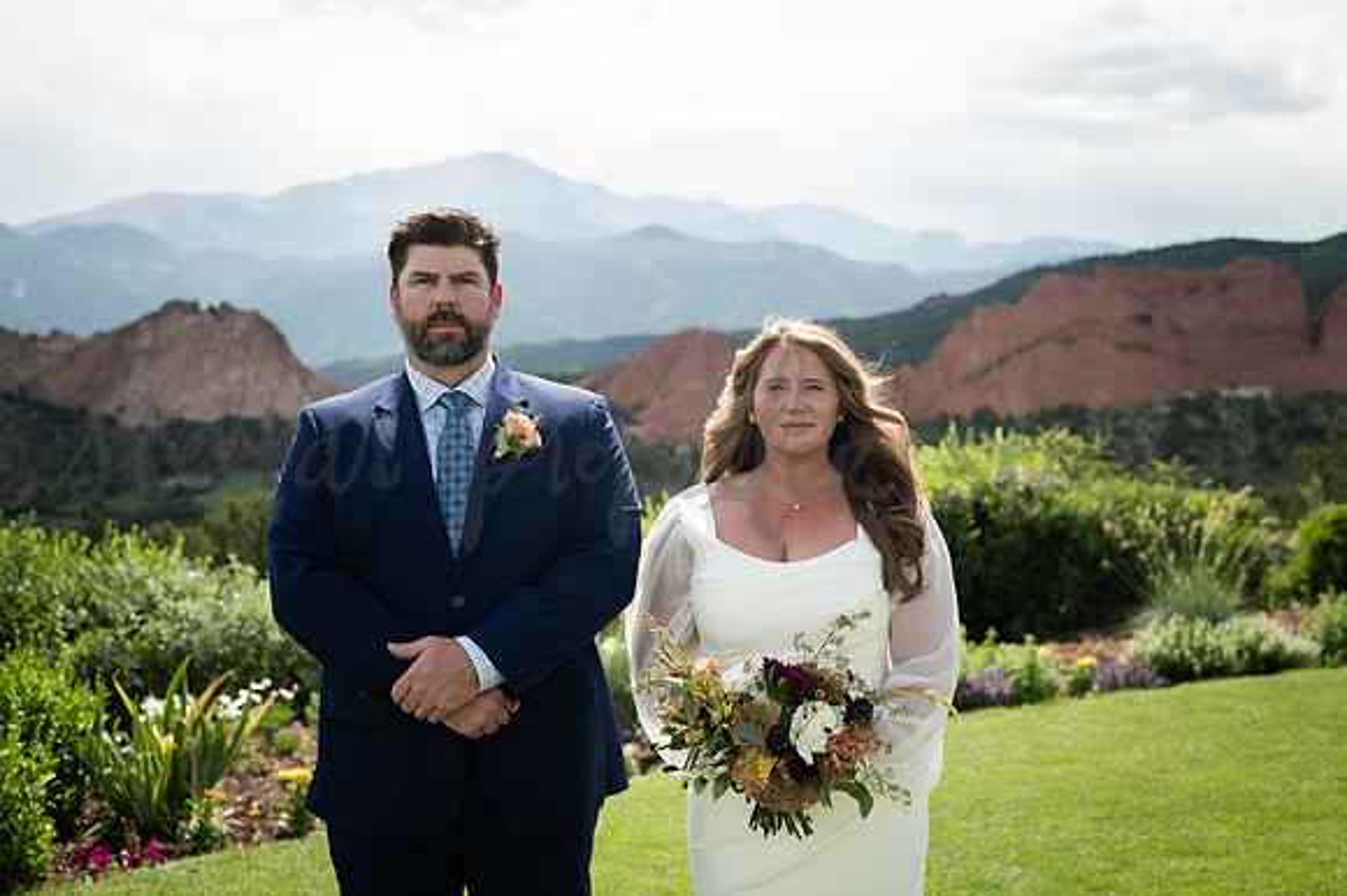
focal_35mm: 50
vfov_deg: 27.0
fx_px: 1870
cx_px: 674
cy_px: 448
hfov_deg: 39.6
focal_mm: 50
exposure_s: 1/400
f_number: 4.5
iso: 100
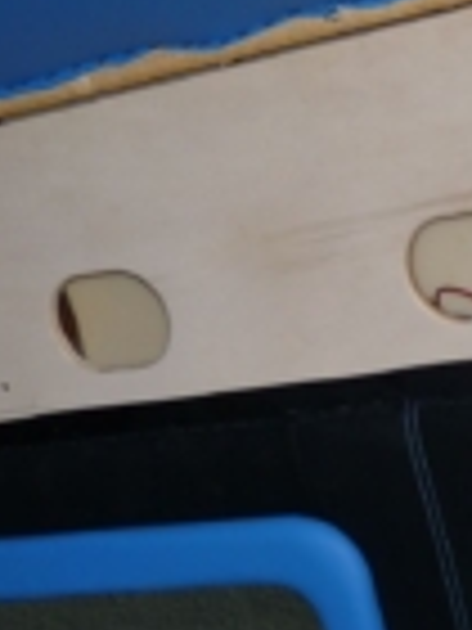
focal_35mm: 123
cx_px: 211
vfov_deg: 15.9
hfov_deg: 12.0
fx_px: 2236
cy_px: 540
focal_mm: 7.6
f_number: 3
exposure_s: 1/30
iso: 100
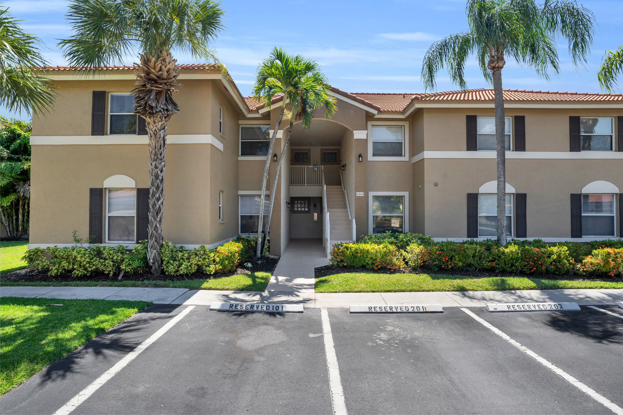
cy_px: 208
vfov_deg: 61.9
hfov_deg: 84.0
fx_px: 346
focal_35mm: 20
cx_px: 312
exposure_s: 1/250
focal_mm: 20
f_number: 9
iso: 200
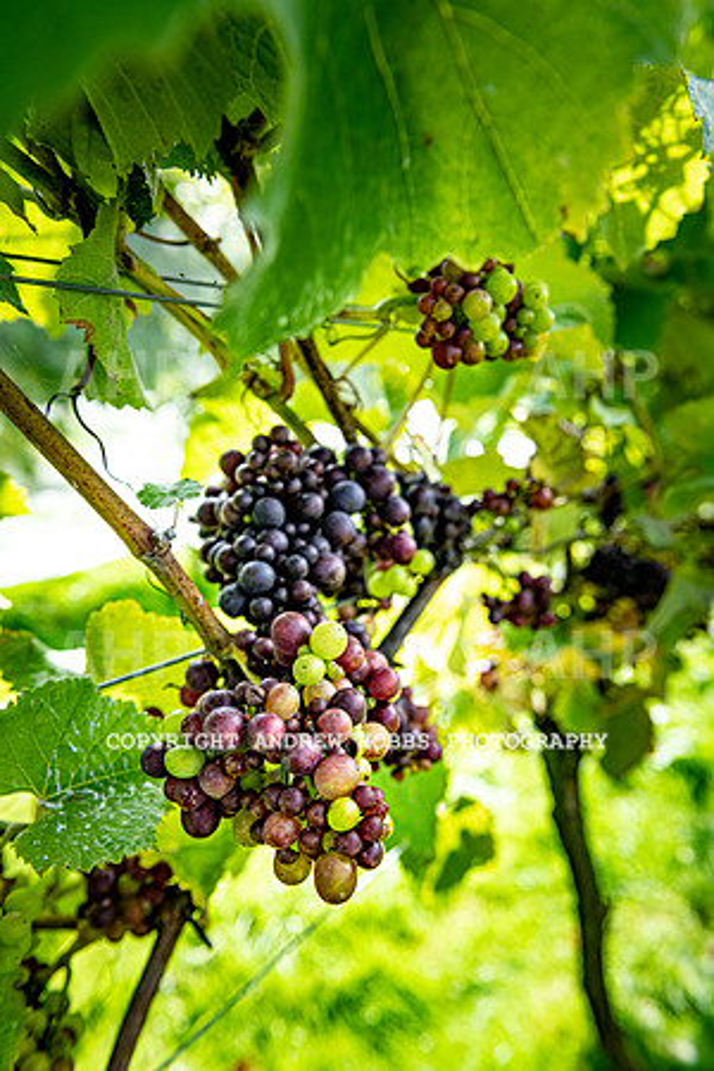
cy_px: 536
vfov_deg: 63.7
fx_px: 863
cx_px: 357
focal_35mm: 29
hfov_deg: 45.0
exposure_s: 1/1600
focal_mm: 29
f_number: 5.6
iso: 500
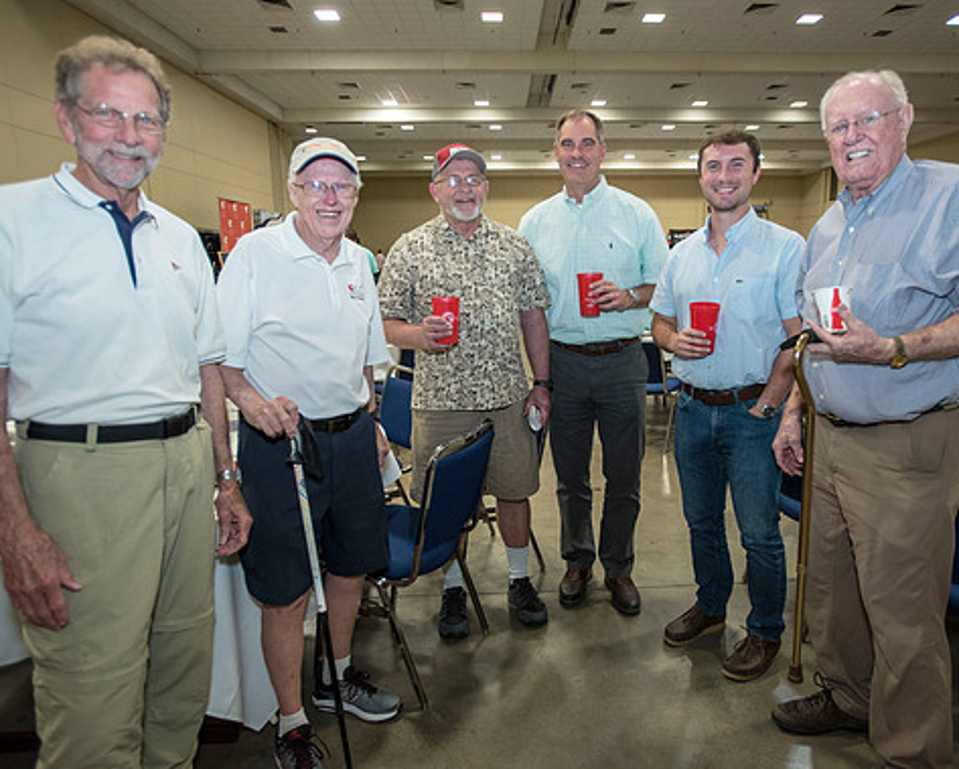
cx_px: 537
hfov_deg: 72.3
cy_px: 384
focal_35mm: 23
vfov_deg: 60.9
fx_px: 653
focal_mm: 20
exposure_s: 1/160
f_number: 2.8
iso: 1250
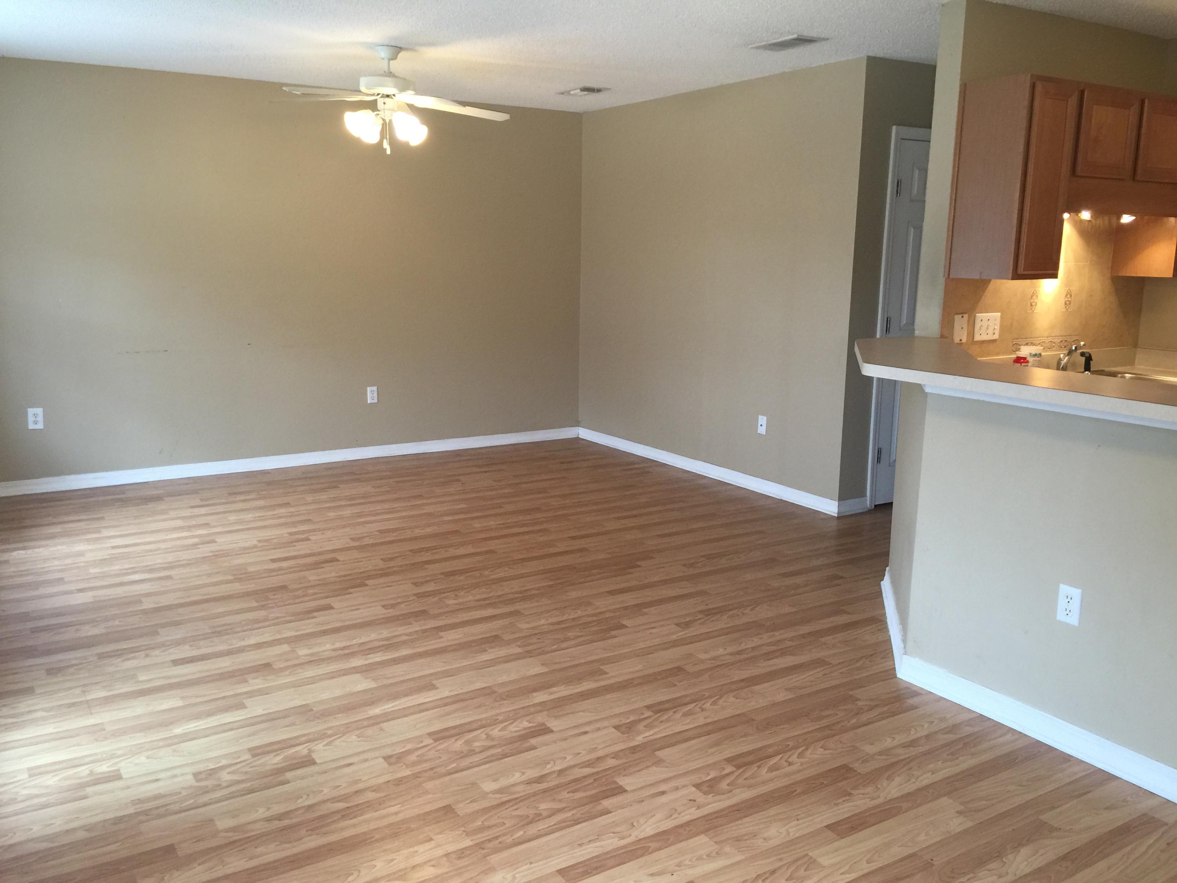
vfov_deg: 48.2
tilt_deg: -11.8
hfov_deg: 61.7
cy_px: 442
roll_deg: -0.7
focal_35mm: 29
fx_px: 986
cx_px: 588
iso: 50
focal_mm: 4.15
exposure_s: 1/30
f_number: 2.2
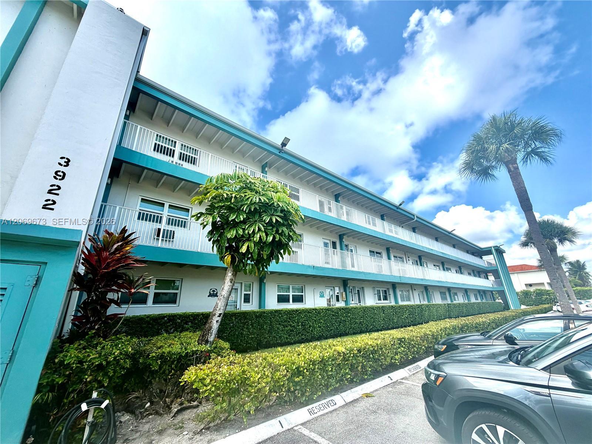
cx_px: 296
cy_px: 222
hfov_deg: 102.1
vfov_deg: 85.7
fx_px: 239
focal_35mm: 14
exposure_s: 1/770
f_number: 2.2
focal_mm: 2.22
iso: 32
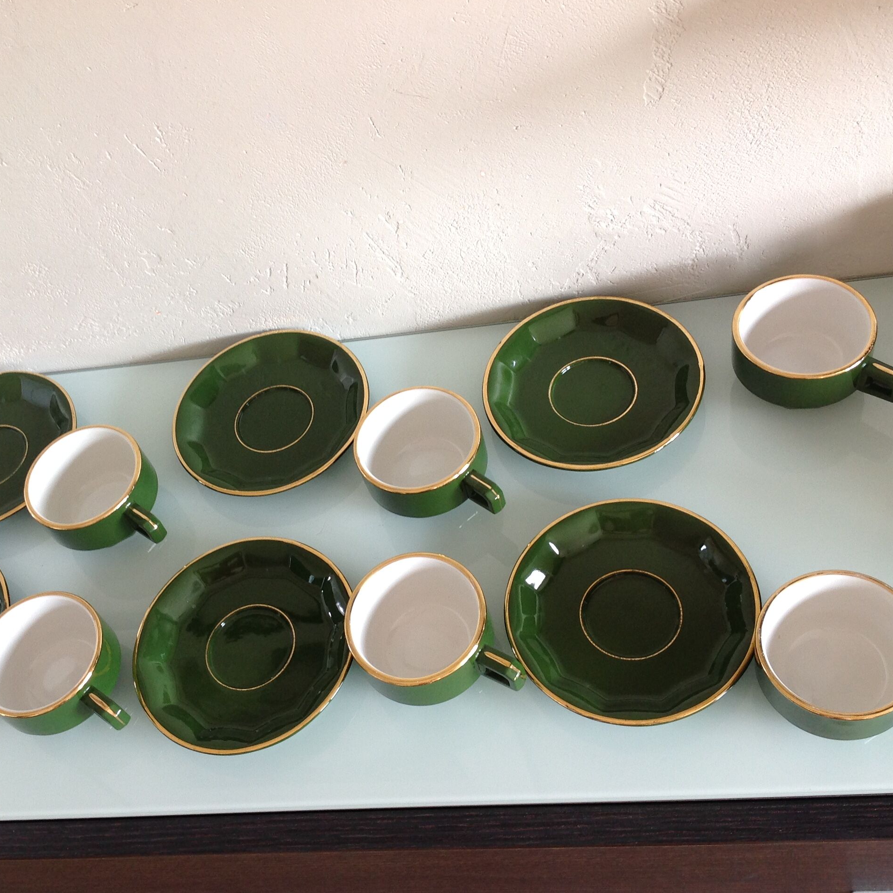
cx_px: 384
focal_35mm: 42
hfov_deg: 39.9
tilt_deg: -53.1
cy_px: 448
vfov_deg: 40.0
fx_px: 1226
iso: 50
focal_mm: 4.28
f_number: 2.4
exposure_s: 1/20
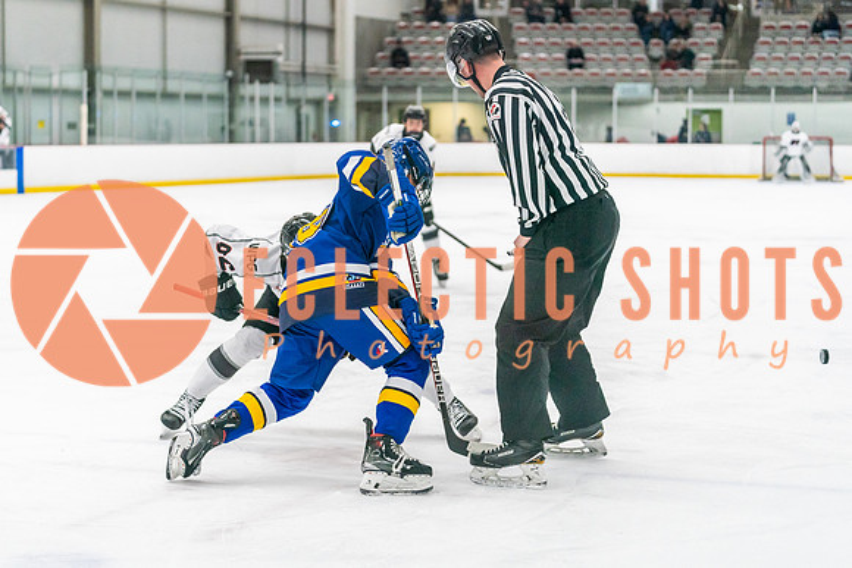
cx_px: 363
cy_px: 242
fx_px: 1901
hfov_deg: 25.2
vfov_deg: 17.0
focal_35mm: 80
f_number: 2.8
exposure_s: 1/1250
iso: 3200
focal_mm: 70
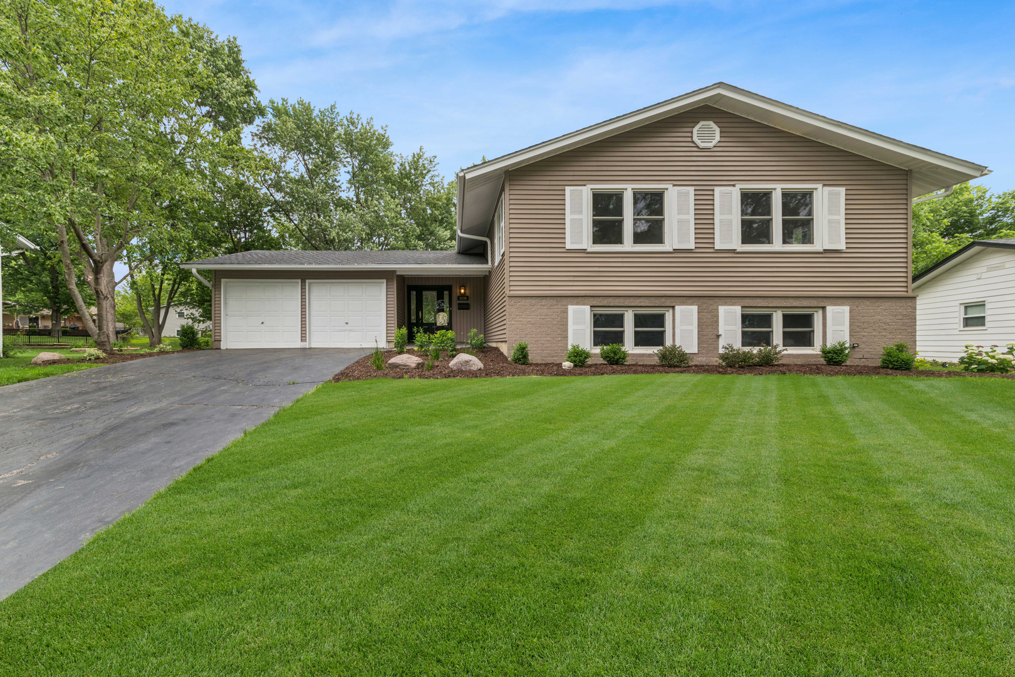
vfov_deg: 90.0
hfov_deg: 112.6
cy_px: 338
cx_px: 508
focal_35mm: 12
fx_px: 338
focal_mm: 12
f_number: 13
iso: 100
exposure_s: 1/40
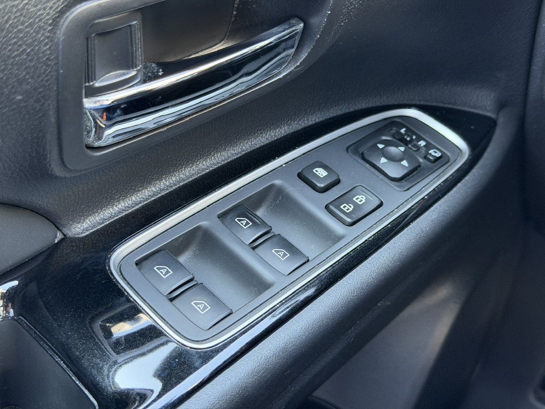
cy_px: 204
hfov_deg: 39.7
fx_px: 756
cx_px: 272
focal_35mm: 48
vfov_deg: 30.3
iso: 250
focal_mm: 6.76
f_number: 1.78
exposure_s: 1/60
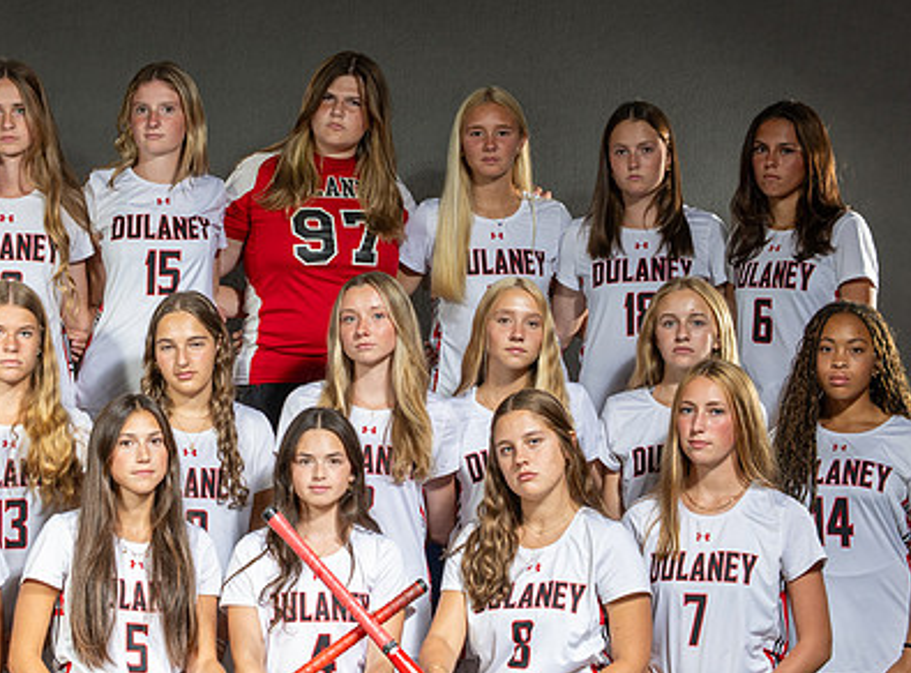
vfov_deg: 14.1
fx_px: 2723
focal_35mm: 104
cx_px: 402
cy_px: 406
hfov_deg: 19.0
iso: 160
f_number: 6.3
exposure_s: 1/125
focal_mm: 46
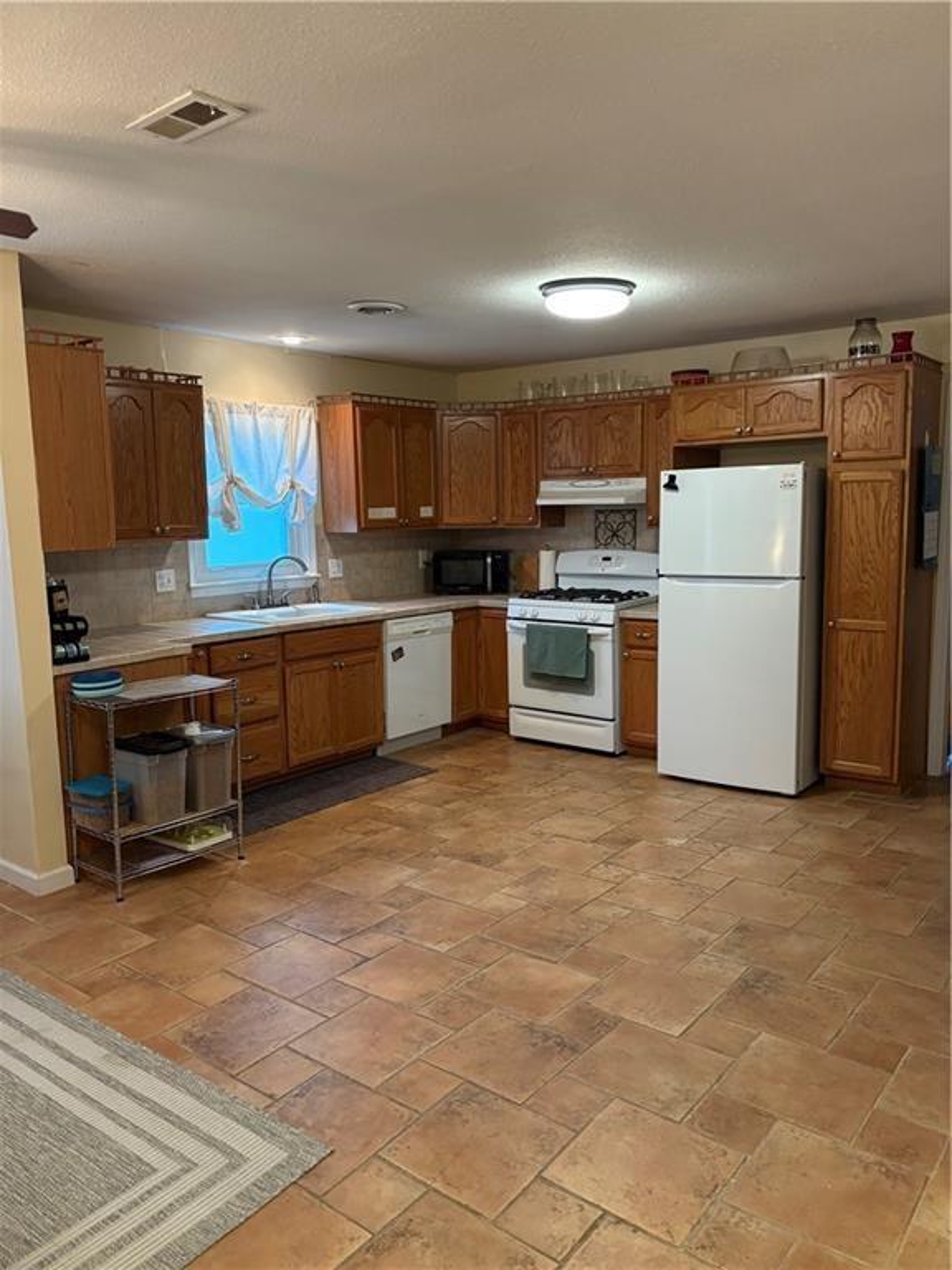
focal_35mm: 26
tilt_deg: -7.6
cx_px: 476
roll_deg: +1.4
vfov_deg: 67.3
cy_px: 635
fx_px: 953
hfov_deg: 53.1
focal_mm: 5.96
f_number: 1.6
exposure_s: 1/60
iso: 200
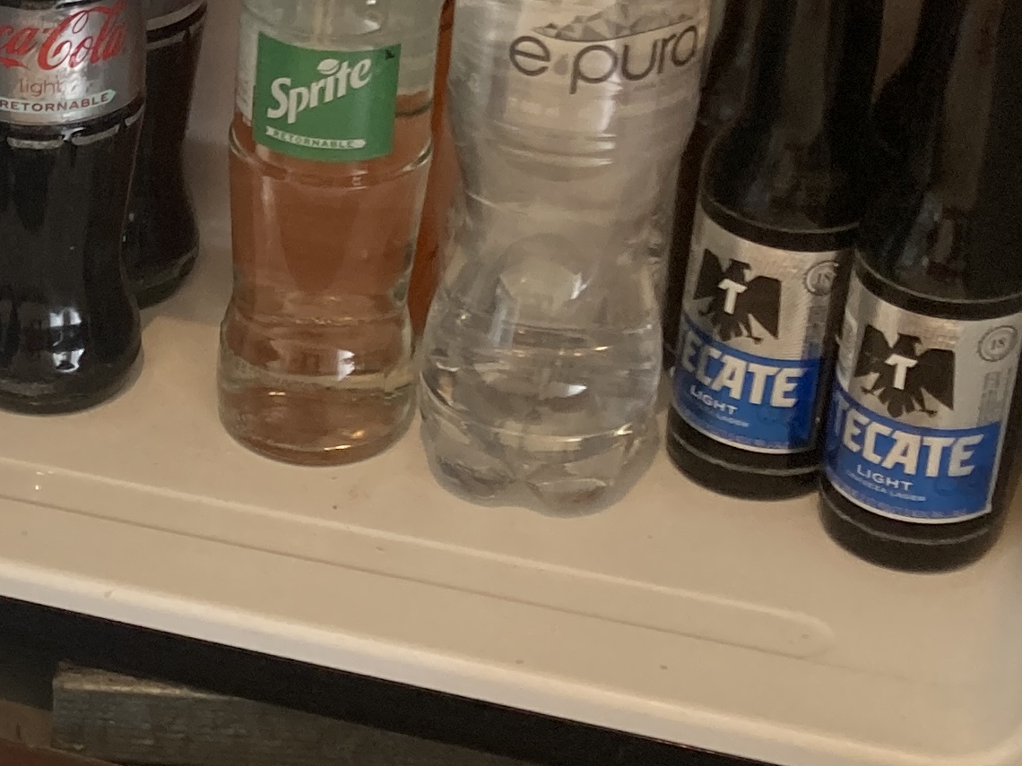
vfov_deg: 14.9
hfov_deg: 18.3
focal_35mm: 99
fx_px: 2923
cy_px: 313
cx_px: -345
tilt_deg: -34.8
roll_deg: +5.3
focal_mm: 3.99
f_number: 1.8
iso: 40
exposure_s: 1/60
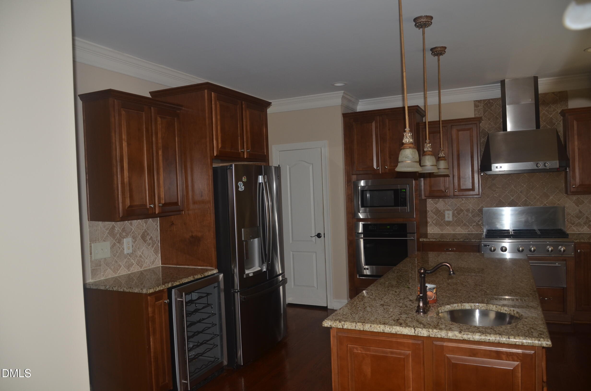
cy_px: 196
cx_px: 296
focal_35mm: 27
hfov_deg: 67.5
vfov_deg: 47.7
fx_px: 442
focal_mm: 18
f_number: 4
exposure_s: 1/60
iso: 320
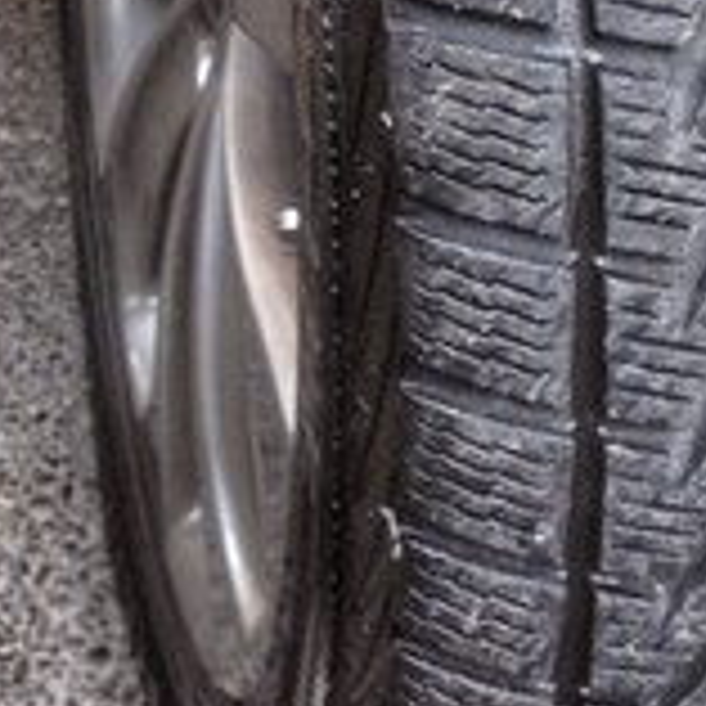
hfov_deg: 18.8
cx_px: 198
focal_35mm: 92
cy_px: -211
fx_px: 2123
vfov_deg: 17.7
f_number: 2.4
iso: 64
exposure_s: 1/20
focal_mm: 4.12
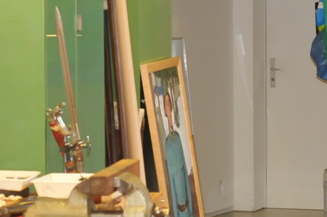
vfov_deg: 7.6
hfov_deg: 11.4
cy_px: -14
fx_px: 1633
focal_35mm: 180
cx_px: 293
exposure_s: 1/60
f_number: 5
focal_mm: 28
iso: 800
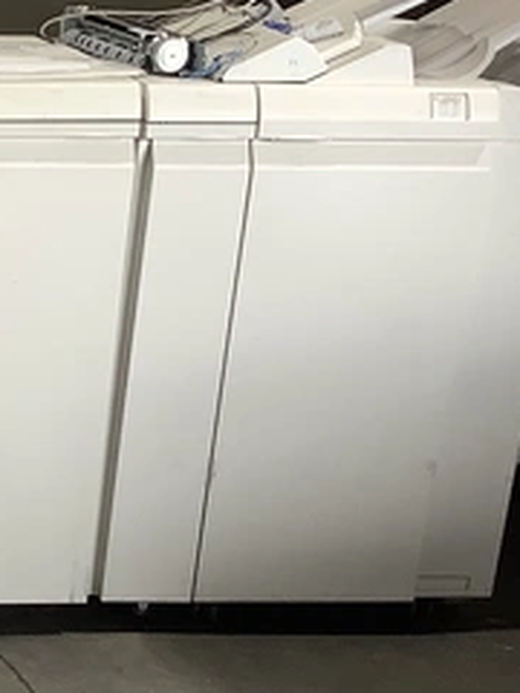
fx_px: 1943
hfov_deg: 13.8
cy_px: 484
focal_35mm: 97
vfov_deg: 20.1
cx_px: -378
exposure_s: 1/60
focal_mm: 3.3
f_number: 2.4
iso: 50
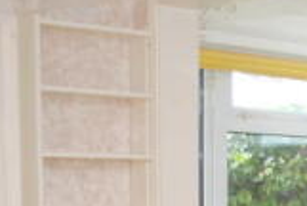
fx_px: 931
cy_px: 333
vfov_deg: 11.9
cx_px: 522
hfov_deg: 16.3
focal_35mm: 109
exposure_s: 1/60
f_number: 4
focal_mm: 18
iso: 200
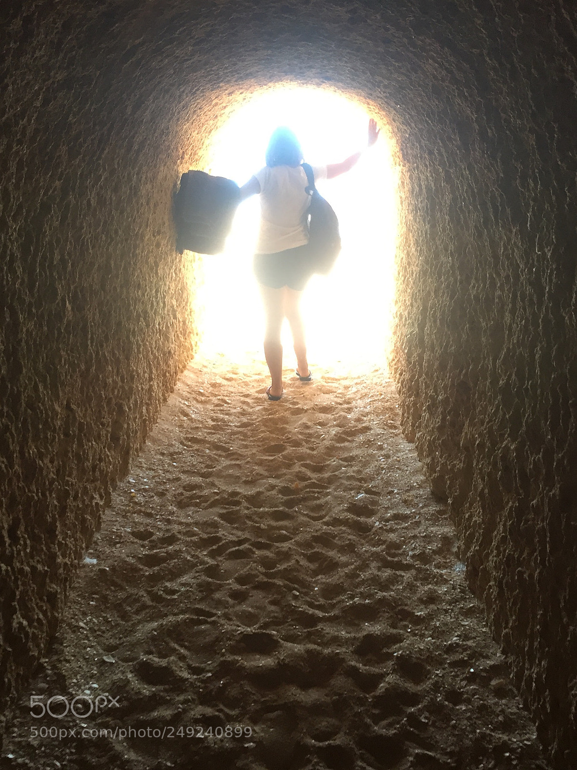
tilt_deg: -11.1
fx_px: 645
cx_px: 288
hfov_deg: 48.2
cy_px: 385
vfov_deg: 61.7
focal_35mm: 29
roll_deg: -2.4
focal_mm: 4.15
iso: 40
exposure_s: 1/33
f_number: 2.2
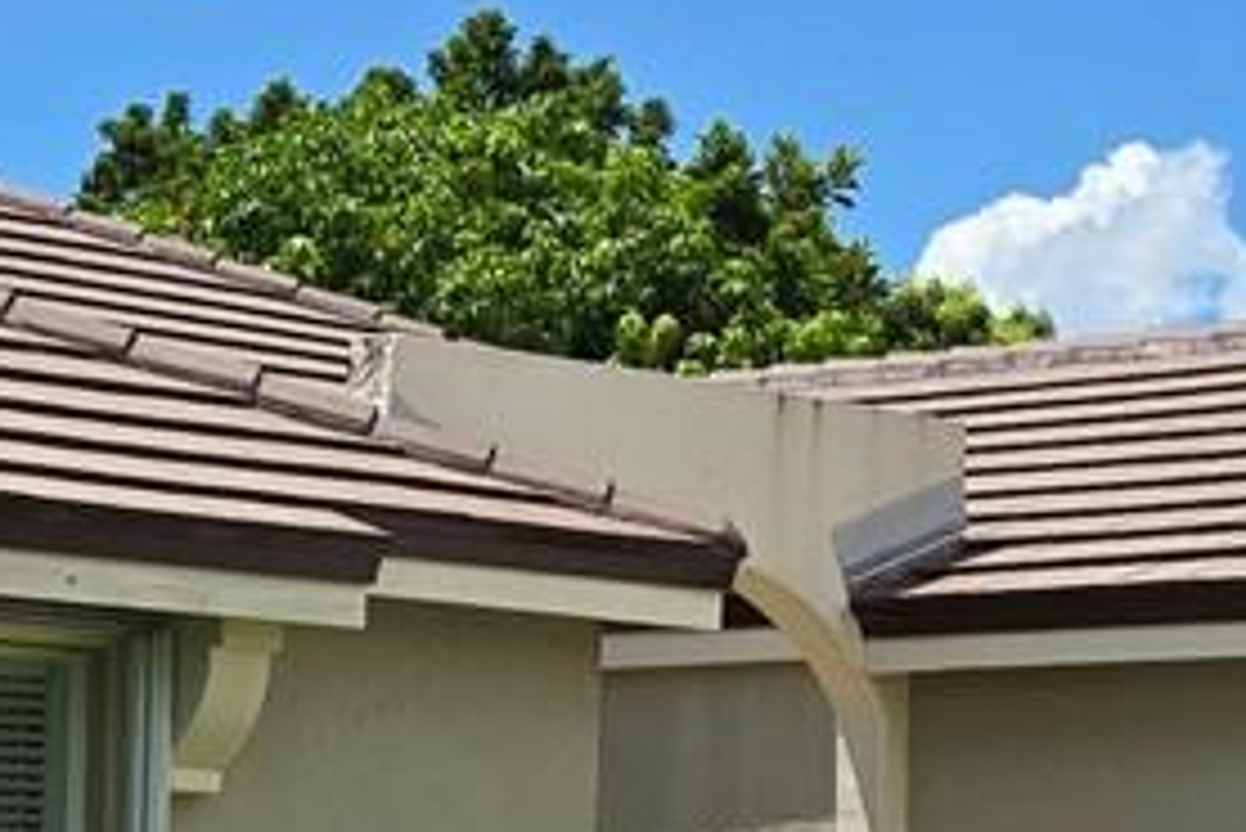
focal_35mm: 138
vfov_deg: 9.9
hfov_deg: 14.7
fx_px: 4779
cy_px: 845
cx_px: 1125
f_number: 1.8
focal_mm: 5.4
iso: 25
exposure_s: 1/3151
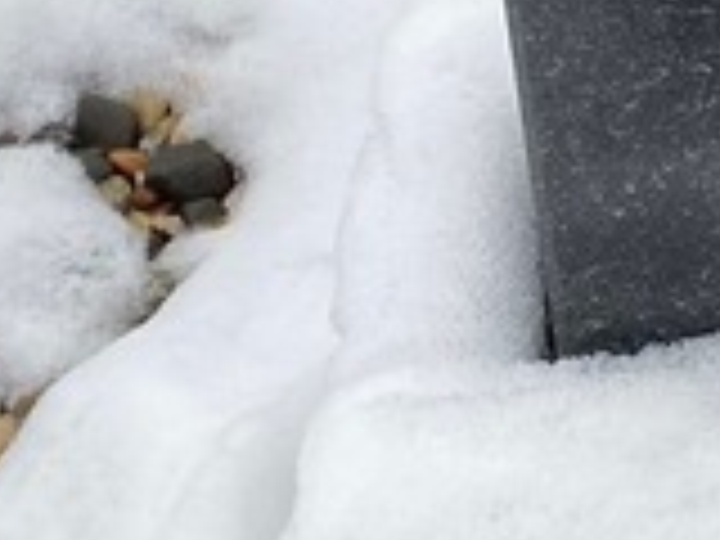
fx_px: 2704
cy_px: -666
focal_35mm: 130
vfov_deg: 10.2
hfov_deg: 13.8
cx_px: 1228
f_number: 1.8
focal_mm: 4.25
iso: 50
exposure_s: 1/121
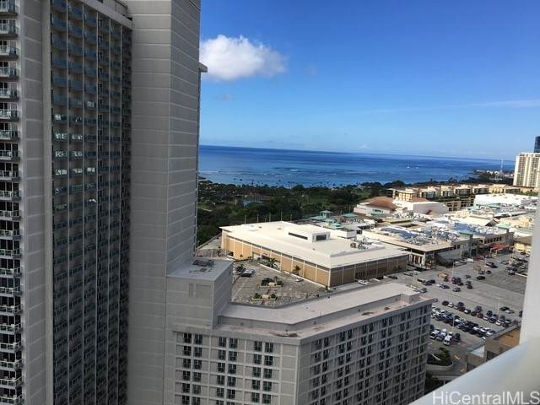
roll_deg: -2.9
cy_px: 202
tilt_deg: -6.9
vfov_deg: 48.2
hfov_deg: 61.7
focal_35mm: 29
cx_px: 270
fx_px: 452
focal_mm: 4.15
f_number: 2.2
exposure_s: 1/1672
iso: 25
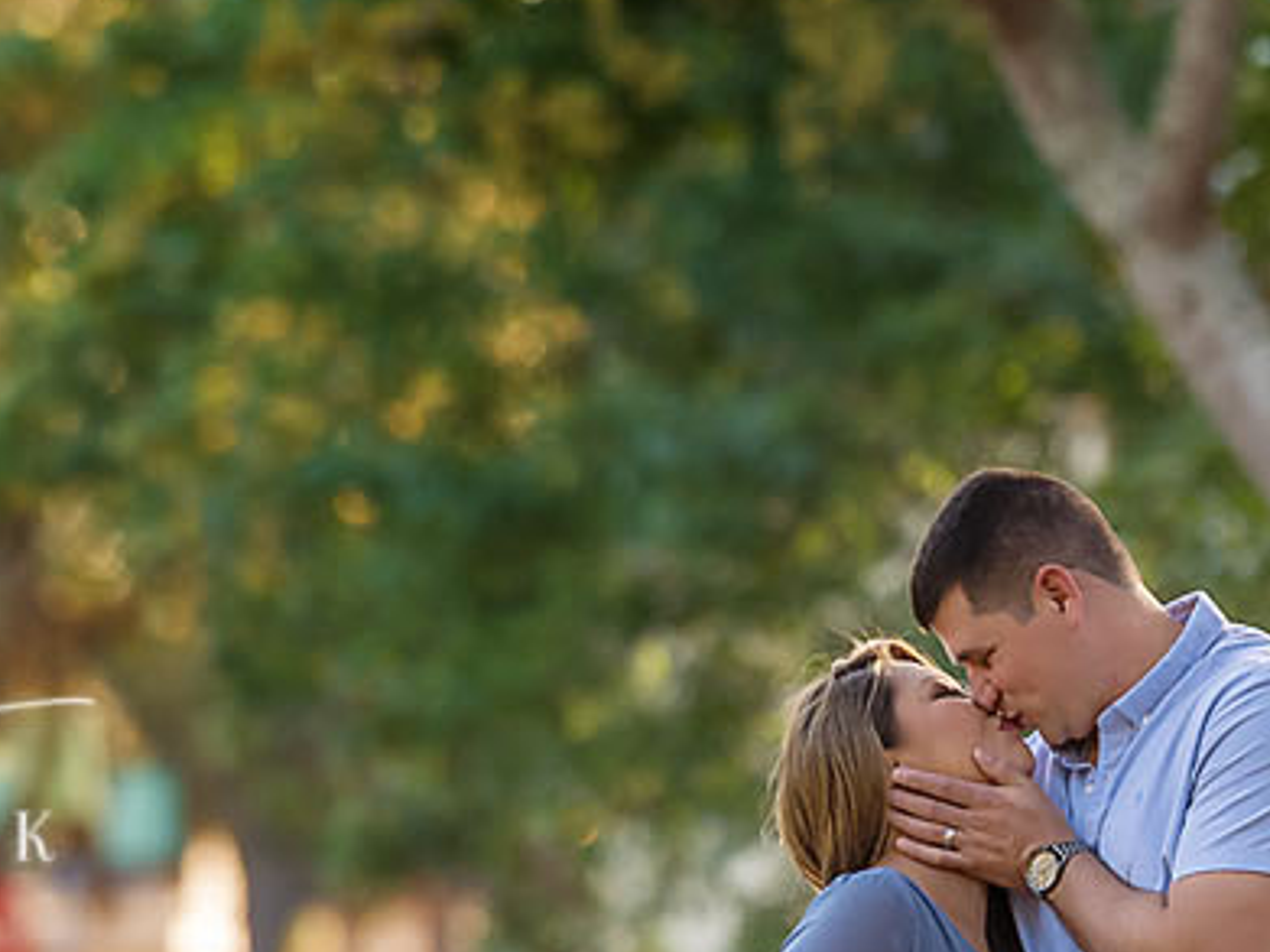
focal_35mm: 738
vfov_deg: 2.0
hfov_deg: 2.7
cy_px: 1054
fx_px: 27068
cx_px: 1345
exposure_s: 1/800
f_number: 3.5
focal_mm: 200
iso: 400
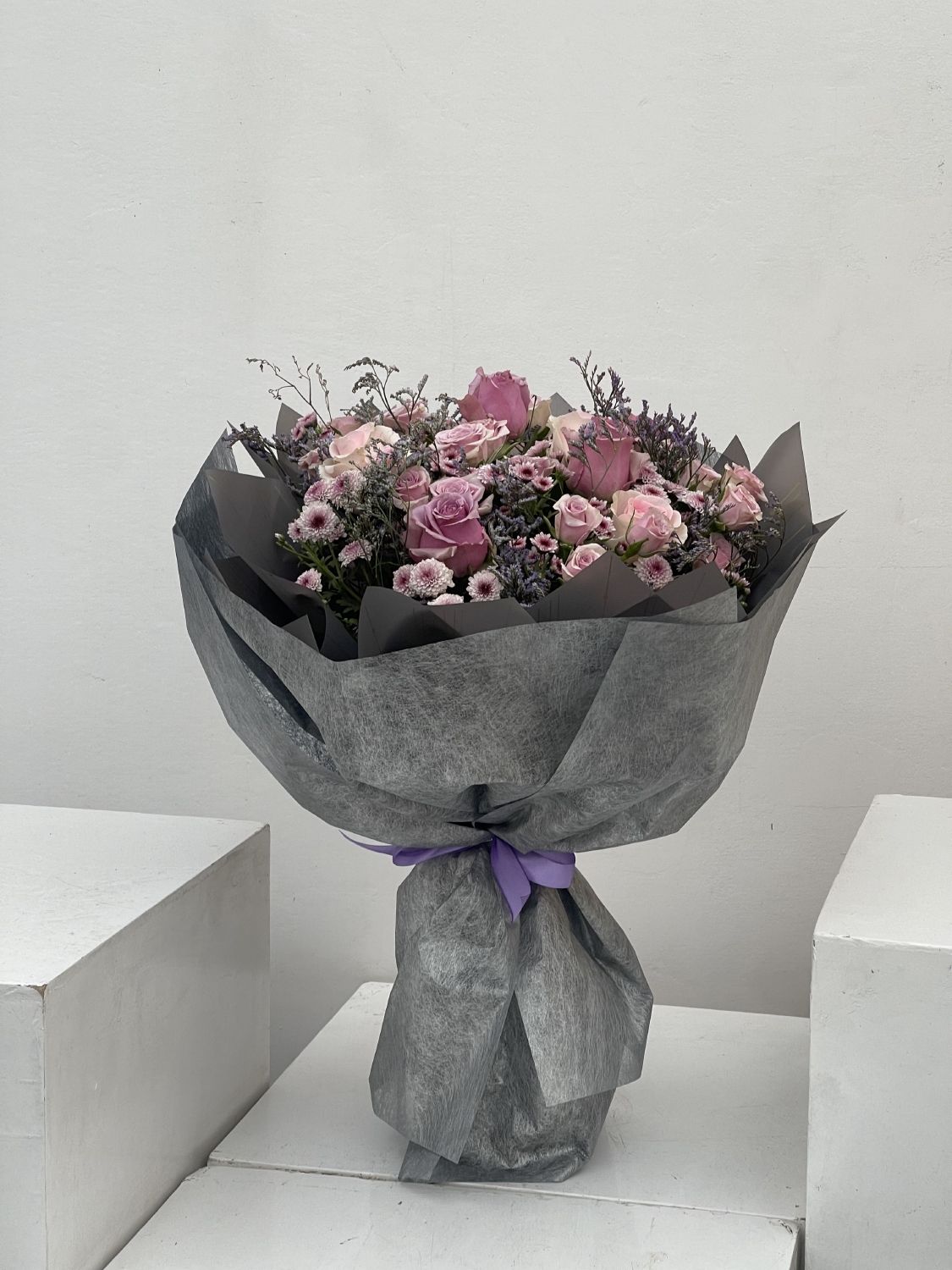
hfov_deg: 22.9
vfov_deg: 30.3
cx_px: 476
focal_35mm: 64
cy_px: 635
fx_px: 2347
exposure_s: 1/99
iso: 25
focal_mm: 7.5
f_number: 2.2
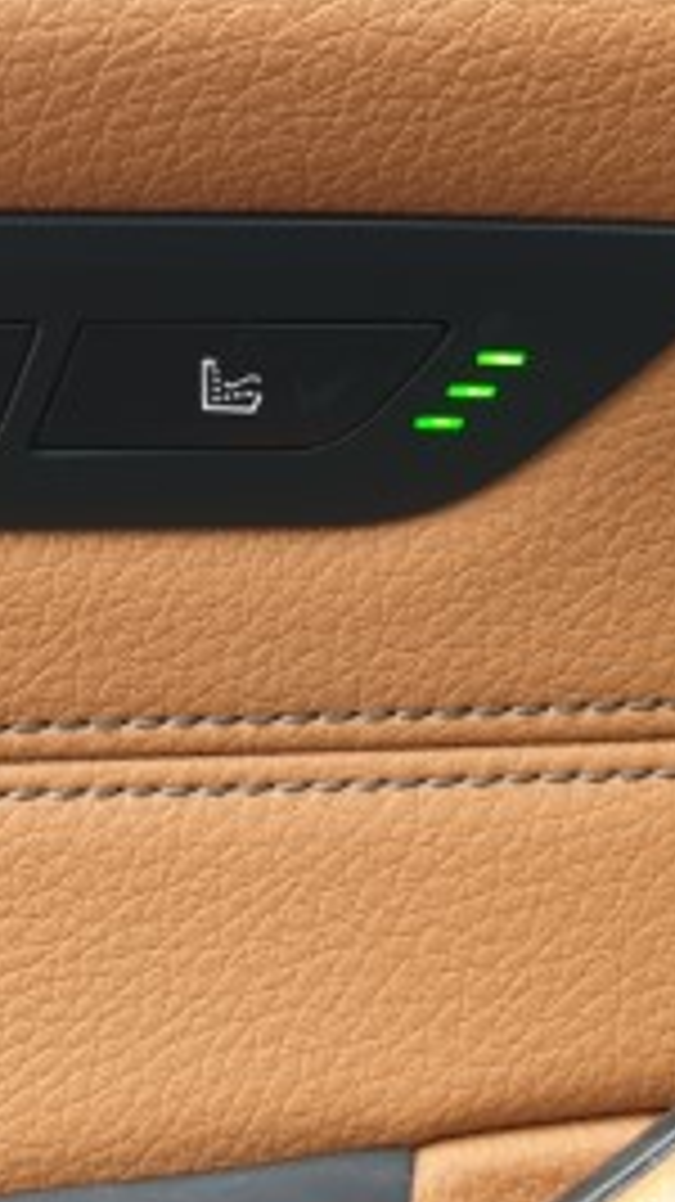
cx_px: -202
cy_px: 419
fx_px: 2166
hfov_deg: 16.7
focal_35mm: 68
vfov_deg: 30.8
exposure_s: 1/50
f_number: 2.4
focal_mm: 4.3
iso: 100
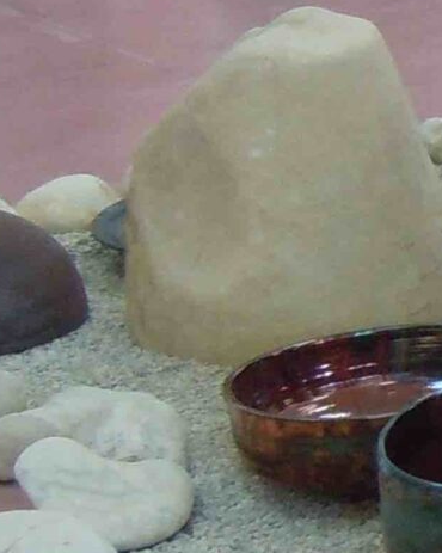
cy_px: 142
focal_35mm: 162
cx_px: 1191
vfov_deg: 11.9
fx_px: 2651
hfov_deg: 8.4
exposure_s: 1/60
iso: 400
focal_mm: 5.4
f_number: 3.5
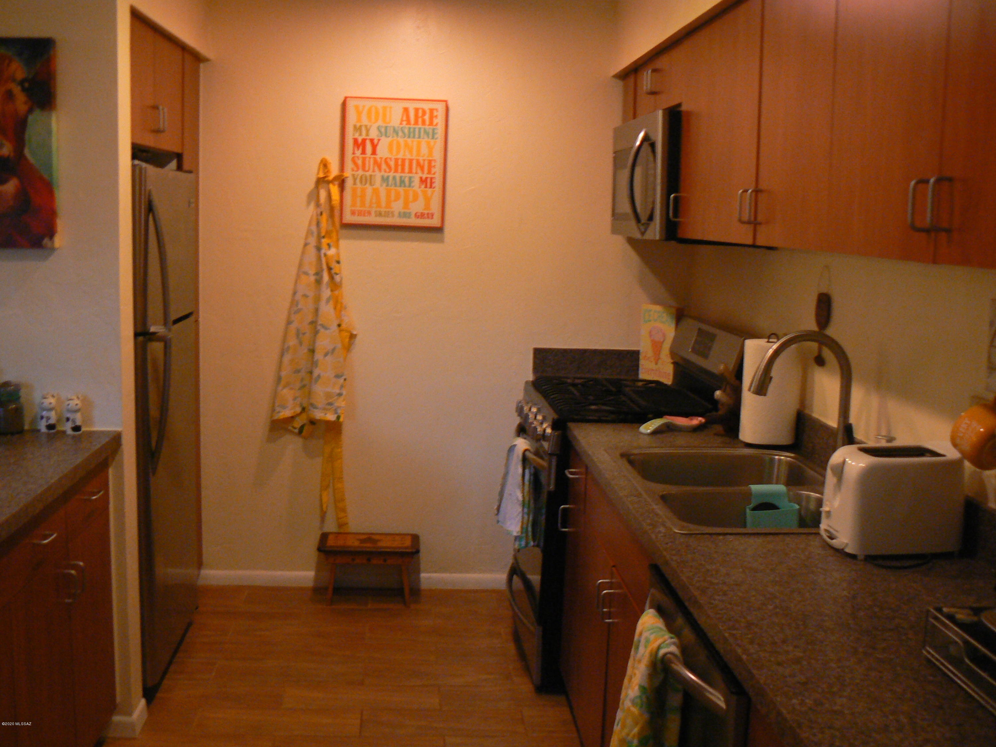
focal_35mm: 36
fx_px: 1036
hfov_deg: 51.4
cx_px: 498
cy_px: 374
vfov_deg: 39.7
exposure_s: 1/20
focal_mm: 6
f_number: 2.8
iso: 200
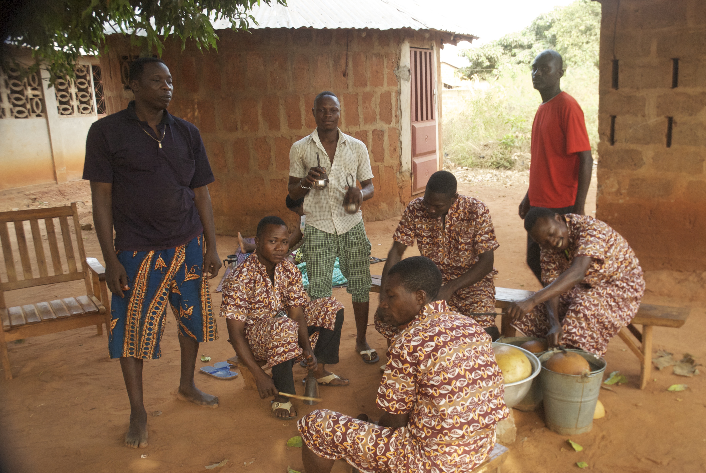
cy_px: 236
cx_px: 353
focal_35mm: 36
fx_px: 707
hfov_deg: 53.1
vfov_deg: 37.0
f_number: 7.1
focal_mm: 24
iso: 1000
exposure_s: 1/80
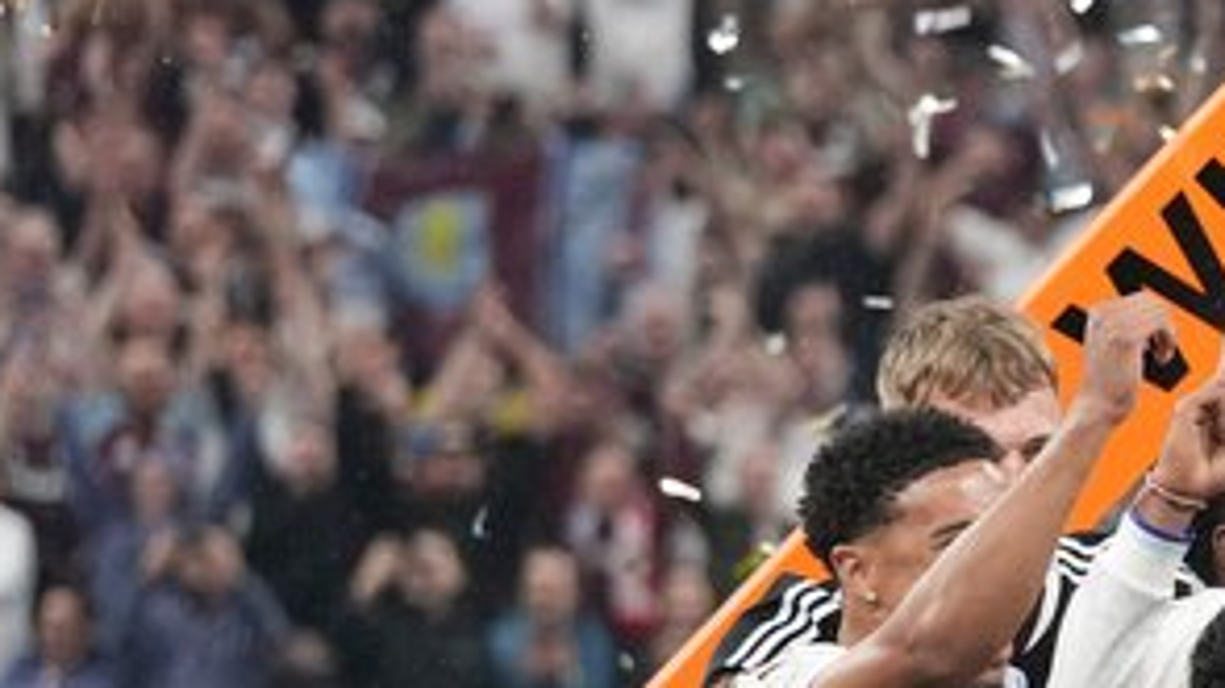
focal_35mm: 654
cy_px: 669
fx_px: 21232
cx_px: 2896
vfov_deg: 1.9
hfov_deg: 3.3
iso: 3200
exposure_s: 1/2000
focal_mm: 131
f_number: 3.2
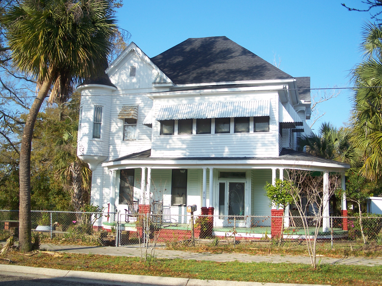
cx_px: 195
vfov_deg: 37.7
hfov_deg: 49.0
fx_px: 419
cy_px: 143
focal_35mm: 38
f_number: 2.8
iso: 64
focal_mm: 7.8
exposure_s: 1/500
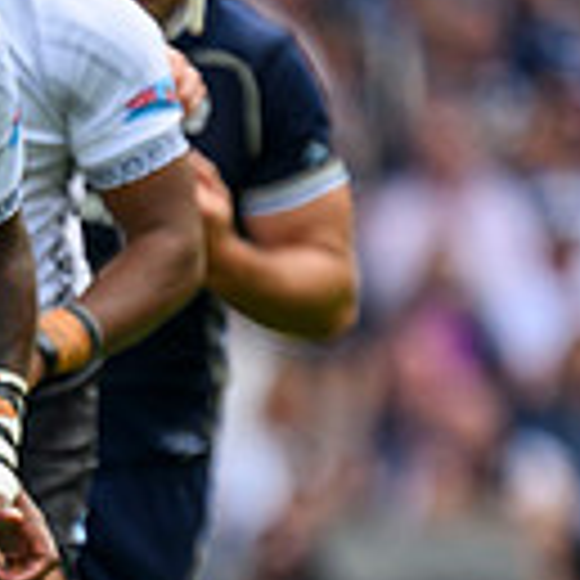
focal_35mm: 2711
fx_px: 51391
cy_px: 683
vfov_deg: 0.6
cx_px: -698
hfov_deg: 0.6
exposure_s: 1/1600
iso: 500
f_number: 4
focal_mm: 560
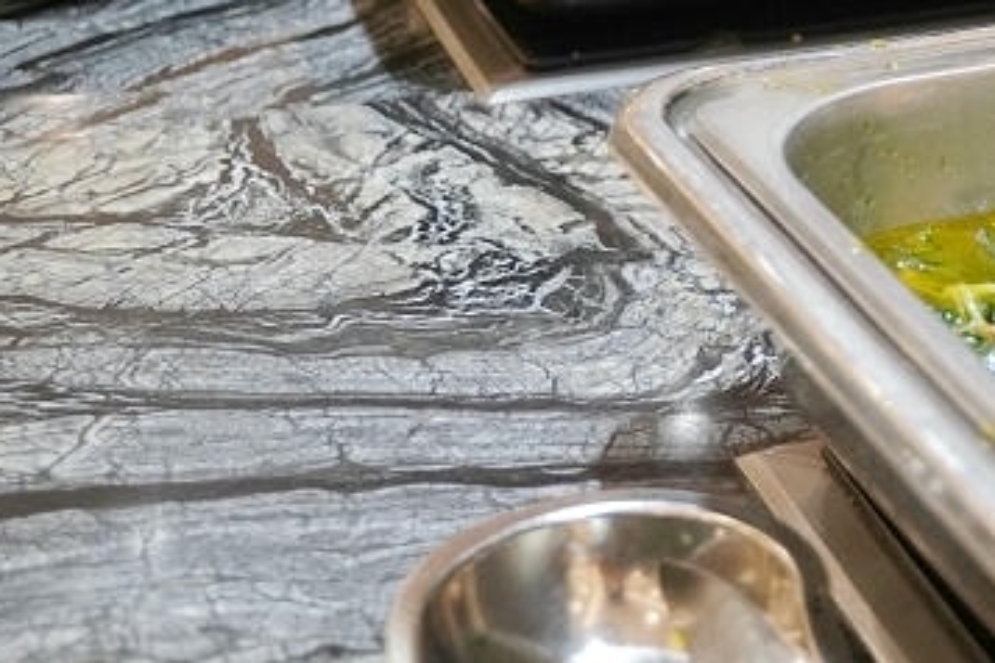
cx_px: 1433
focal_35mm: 94
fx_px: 2598
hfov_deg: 19.3
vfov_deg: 14.2
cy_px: -111
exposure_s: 1/160
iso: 1600
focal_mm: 28
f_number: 2.8
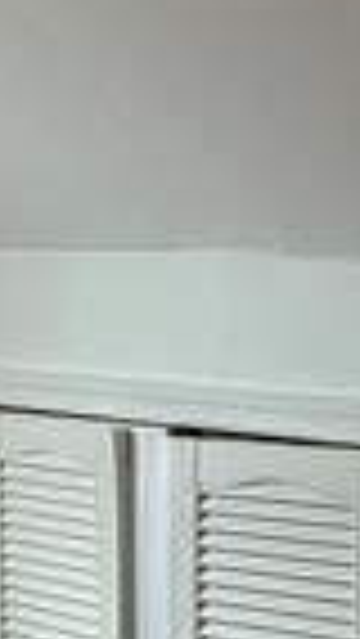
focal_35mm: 141
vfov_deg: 15.1
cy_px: 117
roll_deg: -1.5
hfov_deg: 7.4
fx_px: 2390
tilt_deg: +3.7
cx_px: -770
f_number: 1.78
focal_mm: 6.76
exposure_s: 1/120
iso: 320
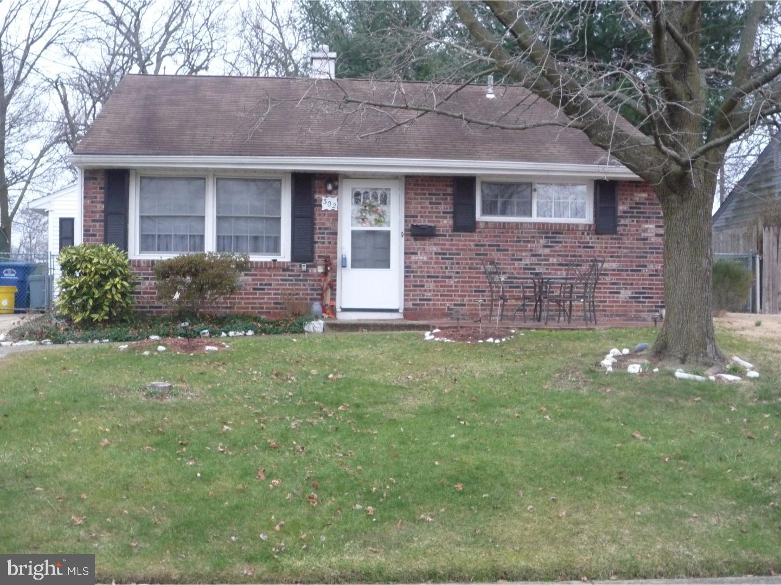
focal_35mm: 43
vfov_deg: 33.6
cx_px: 390
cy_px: 292
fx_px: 970
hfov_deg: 43.9
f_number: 4.5
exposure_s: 1/30
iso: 400
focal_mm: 7.5
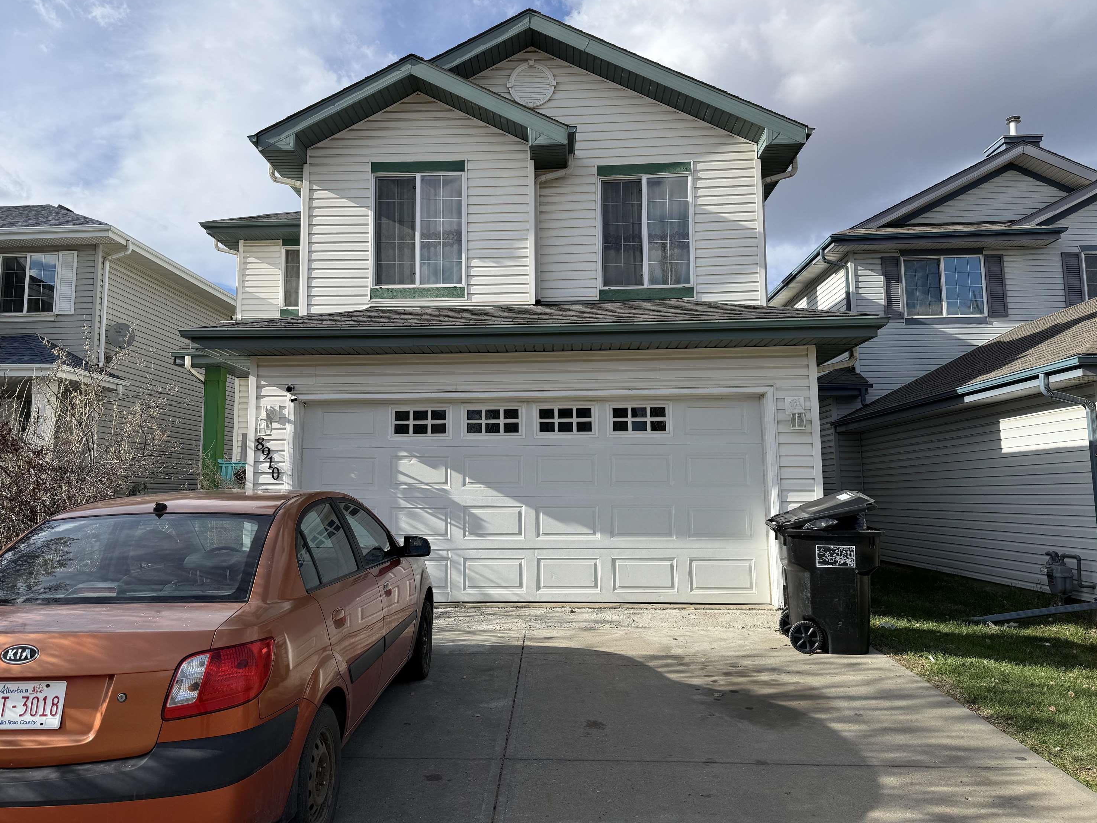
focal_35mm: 25
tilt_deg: +6.8
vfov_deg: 54.9
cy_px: 400
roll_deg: -1.1
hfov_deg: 69.4
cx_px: 529
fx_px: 792
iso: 80
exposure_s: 1/3759
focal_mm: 6.76
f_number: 1.78
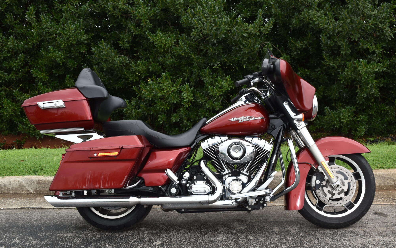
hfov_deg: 44.8
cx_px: 198
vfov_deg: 28.9
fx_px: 480
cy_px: 132
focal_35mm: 45
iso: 100
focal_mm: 29
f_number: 7.1
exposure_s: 1/200
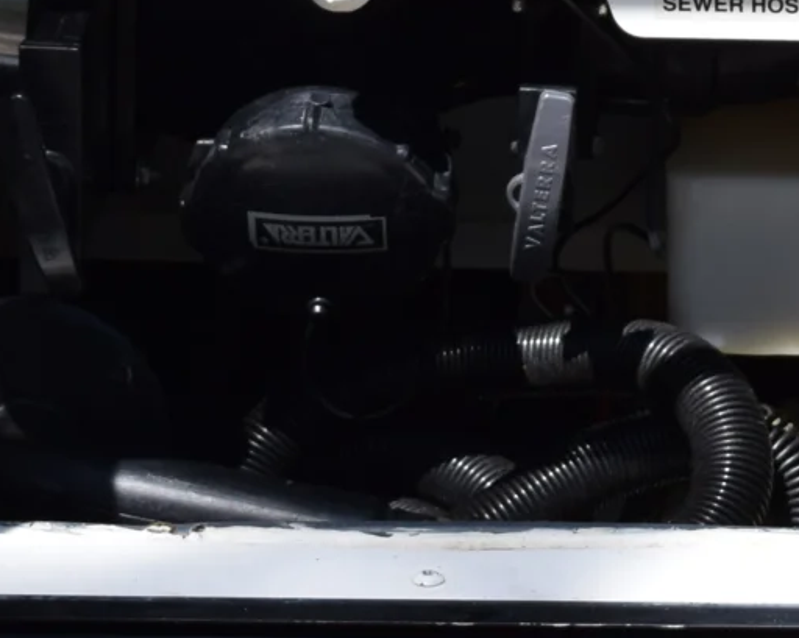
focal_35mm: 218
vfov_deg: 6.9
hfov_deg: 8.7
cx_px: 1114
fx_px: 5160
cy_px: -420
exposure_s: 1/250
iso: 220
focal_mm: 31
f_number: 8
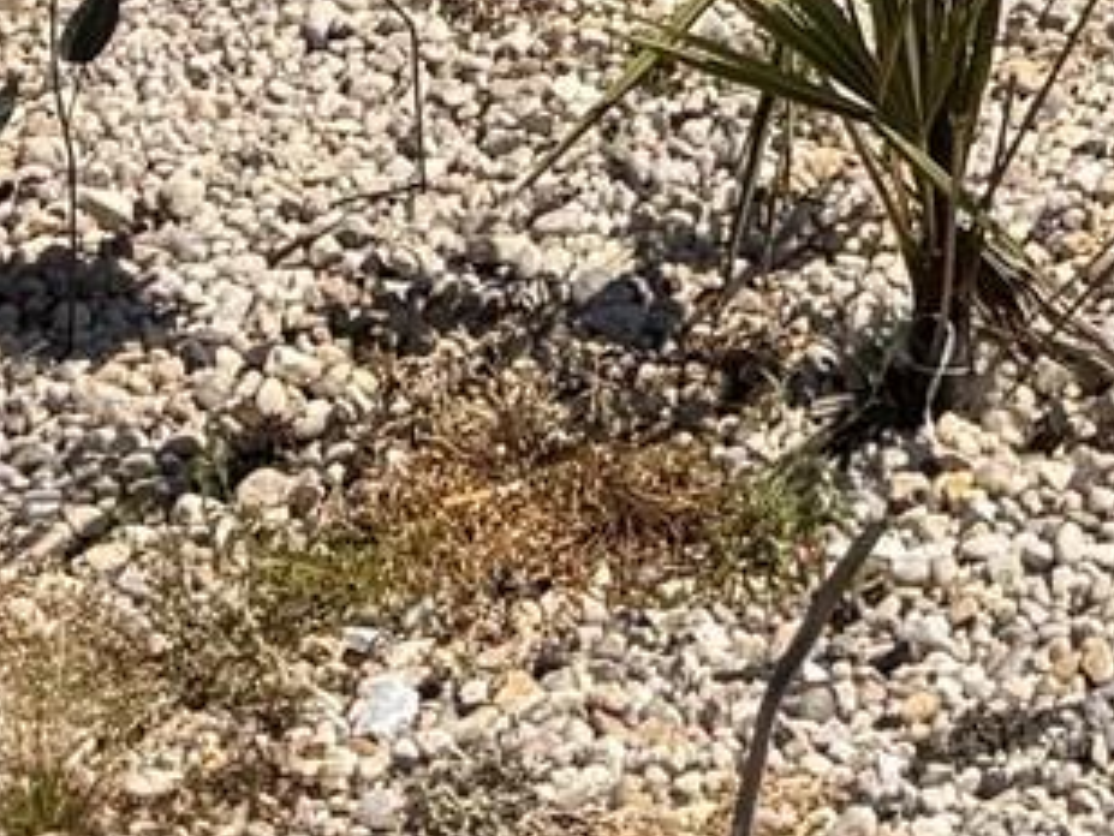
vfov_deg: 7.9
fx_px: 5119
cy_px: -1784
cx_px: 2048
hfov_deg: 11.5
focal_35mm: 159
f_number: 1.78
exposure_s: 1/7353
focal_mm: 6.76
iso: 80
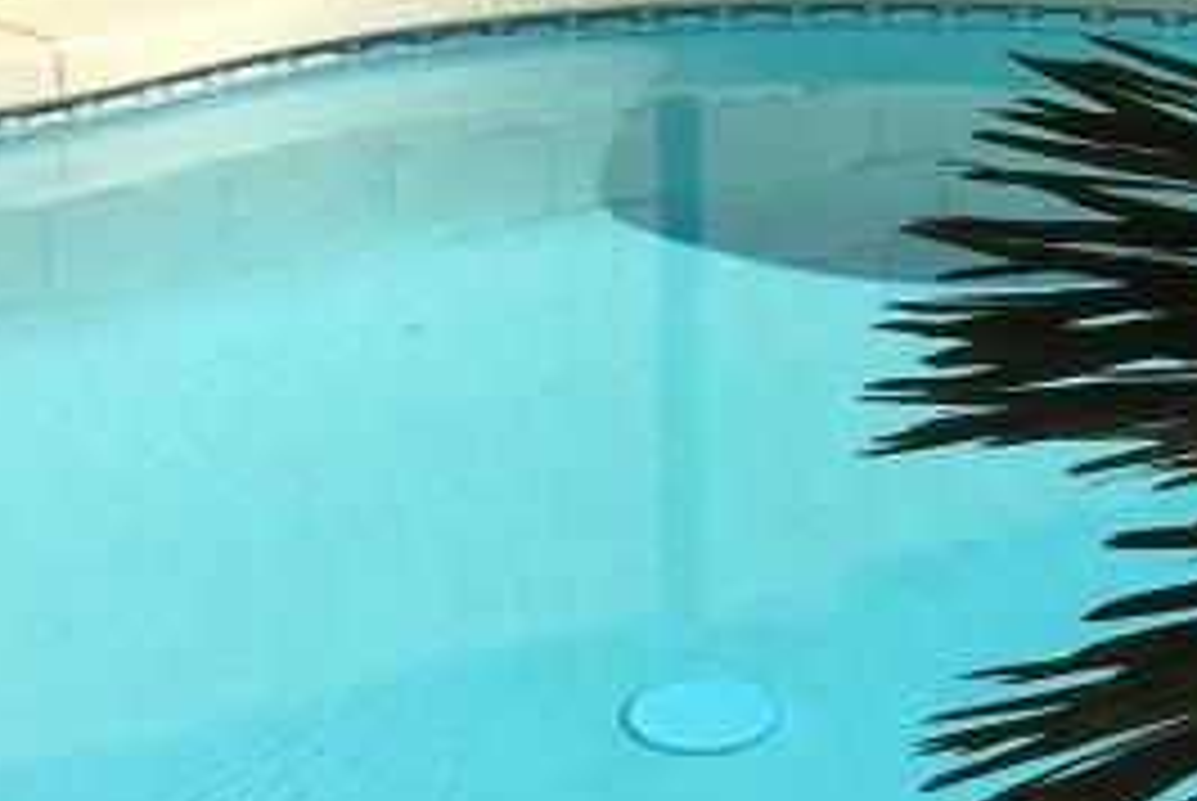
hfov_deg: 17.2
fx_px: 3861
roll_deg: -0.1
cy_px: -108
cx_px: 1188
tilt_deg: -10.5
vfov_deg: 11.6
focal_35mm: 116
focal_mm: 4.15
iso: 25
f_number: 2.2
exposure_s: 1/1083
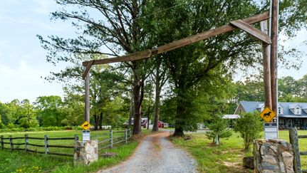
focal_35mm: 17
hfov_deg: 95.2
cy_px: 113
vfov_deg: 62.7
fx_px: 138
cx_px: 177
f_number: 3.2
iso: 160
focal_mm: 14
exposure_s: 1/250
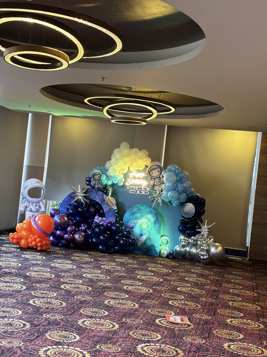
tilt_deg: +0.9
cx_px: 134
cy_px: 178
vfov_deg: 36.8
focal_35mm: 52
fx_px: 535
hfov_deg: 28.0
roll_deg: -6.5
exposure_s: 1/33
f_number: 1.6
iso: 125
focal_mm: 5.96
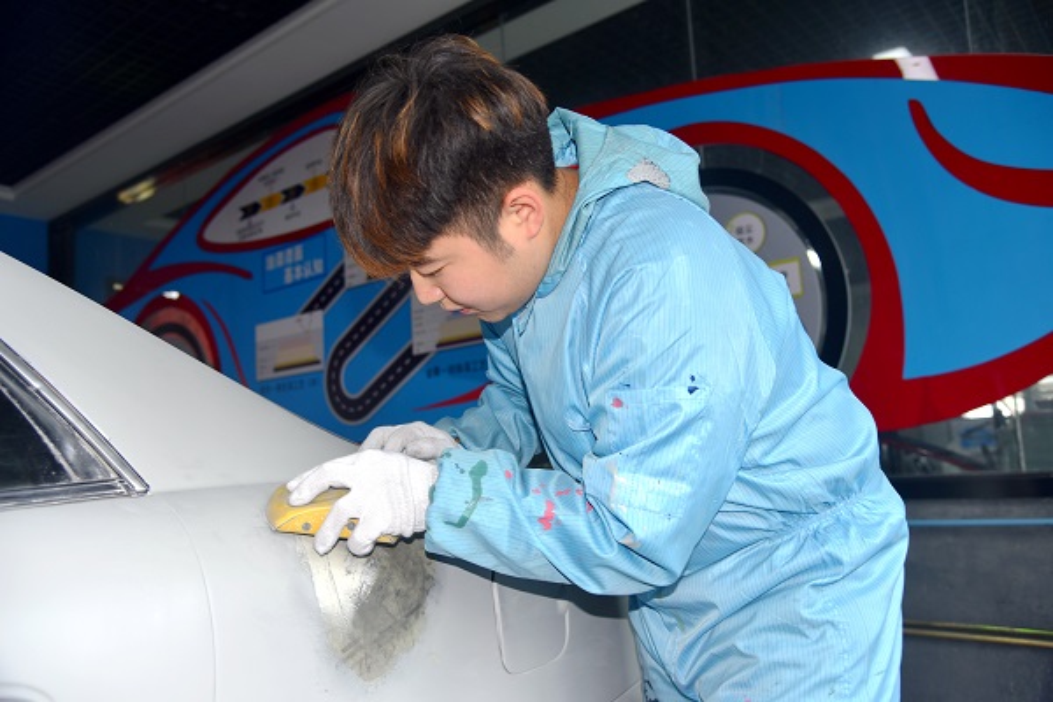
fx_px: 877
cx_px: 526
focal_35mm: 30
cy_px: 351
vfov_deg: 43.6
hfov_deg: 61.9
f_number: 4
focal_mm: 30
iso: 200
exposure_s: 1/60
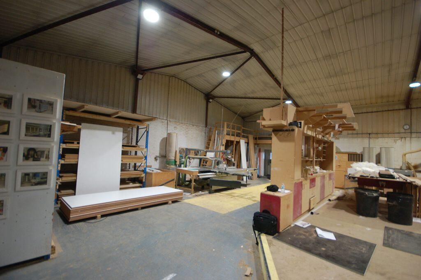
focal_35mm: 15
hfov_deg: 100.4
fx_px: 175
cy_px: 140
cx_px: 210
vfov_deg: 77.2
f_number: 4
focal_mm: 10
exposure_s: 1/60
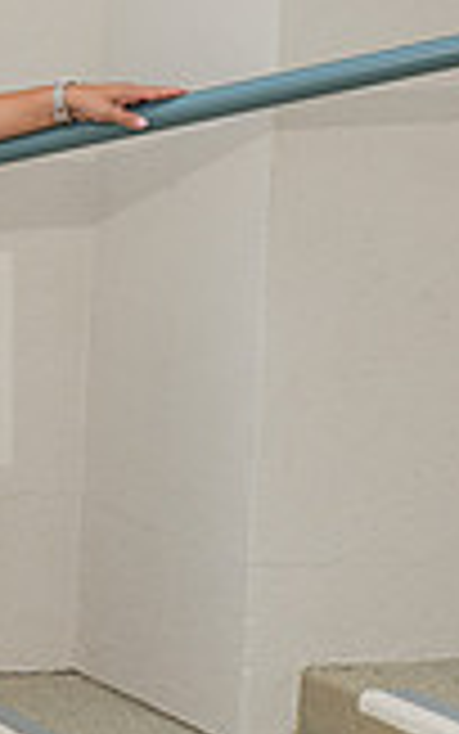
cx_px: -571
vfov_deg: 14.7
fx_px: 2840
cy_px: 282
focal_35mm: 142
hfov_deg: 8.6
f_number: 8
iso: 200
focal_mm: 33
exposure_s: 1/160
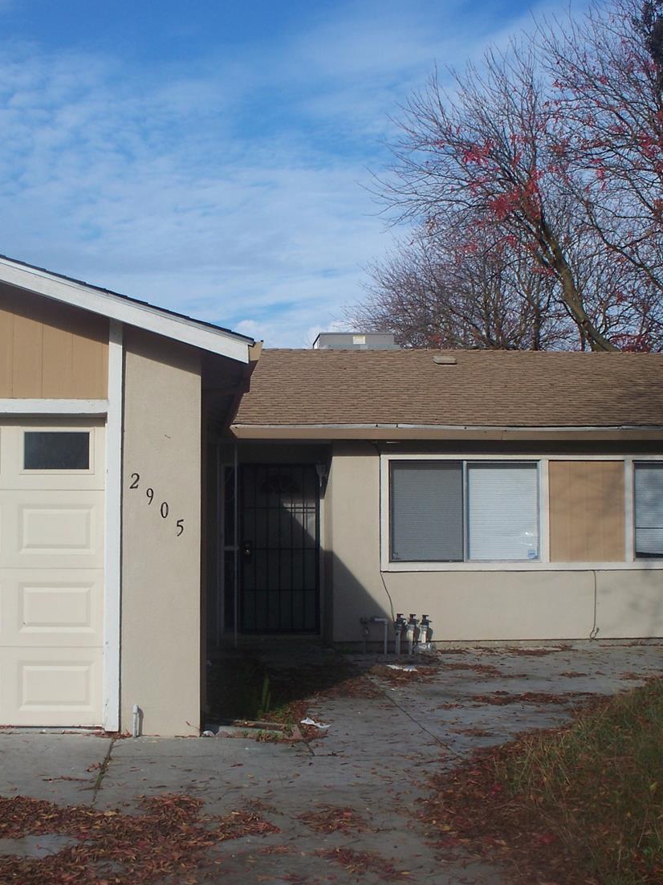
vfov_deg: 38.9
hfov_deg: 29.5
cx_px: 236
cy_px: 436
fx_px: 1252
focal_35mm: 49
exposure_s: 1/500
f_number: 5
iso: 80
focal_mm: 7.54
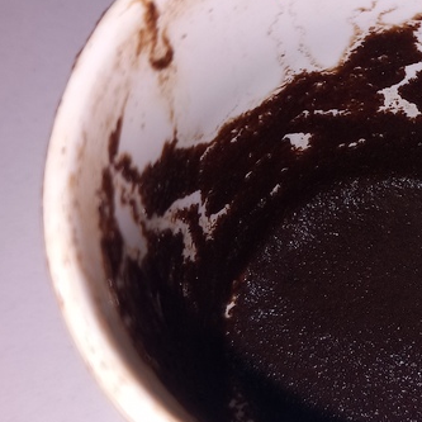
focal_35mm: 66
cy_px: 223
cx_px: 402
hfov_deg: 25.1
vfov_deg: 26.1
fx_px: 910
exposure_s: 1/100
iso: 25
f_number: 1.8
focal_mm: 4
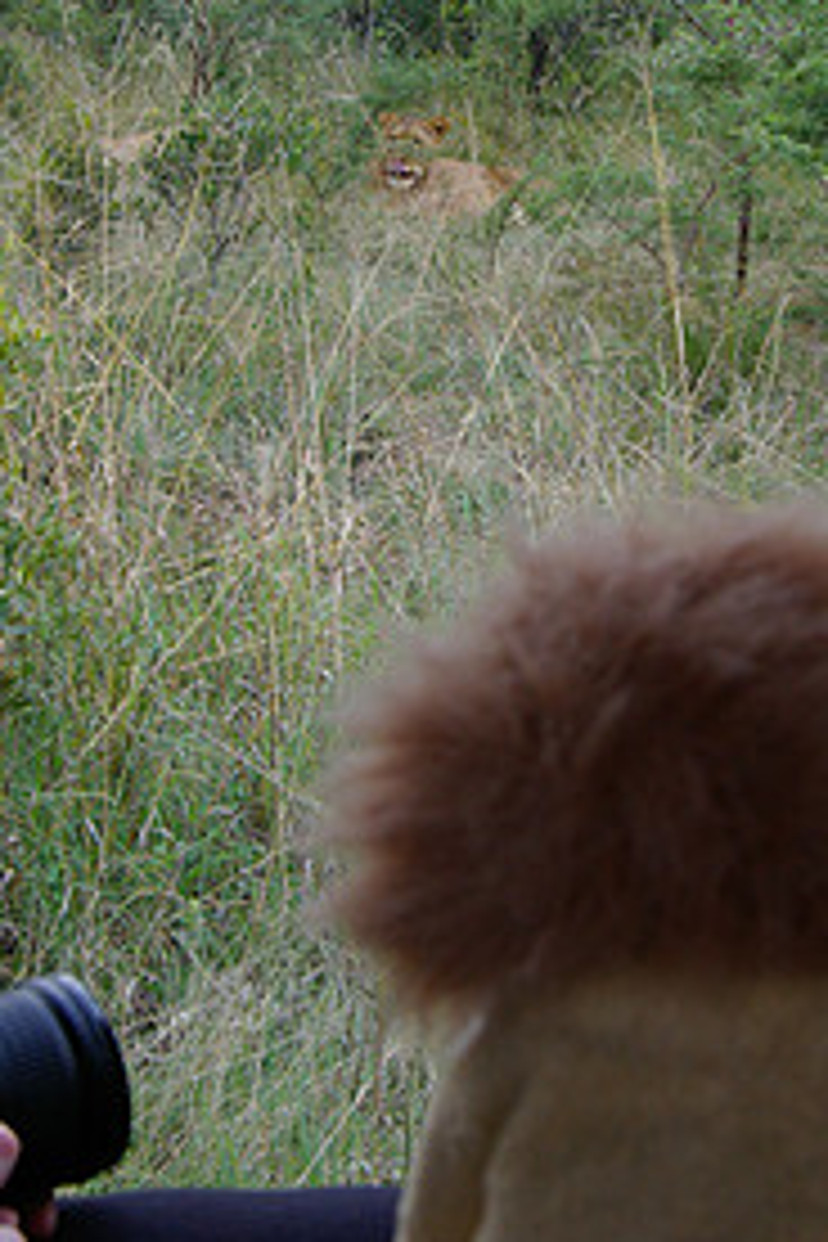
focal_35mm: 76
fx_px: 2615
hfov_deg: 18.0
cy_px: 400
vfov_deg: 26.5
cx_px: 459
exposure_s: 1/30
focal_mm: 31
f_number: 11
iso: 400
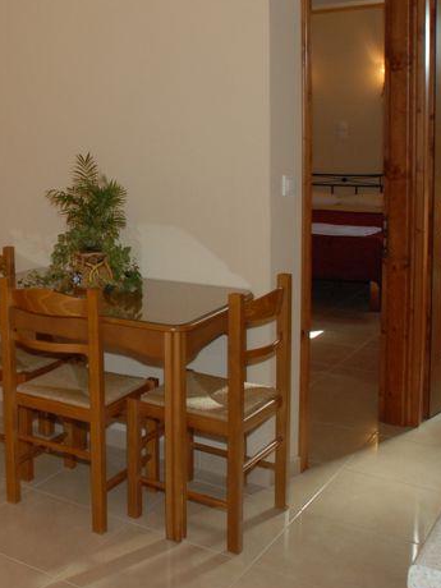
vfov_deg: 41.6
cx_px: -45
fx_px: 764
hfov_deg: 29.1
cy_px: 205
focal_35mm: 45
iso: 400
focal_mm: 14
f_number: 5.6
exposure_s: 1/60
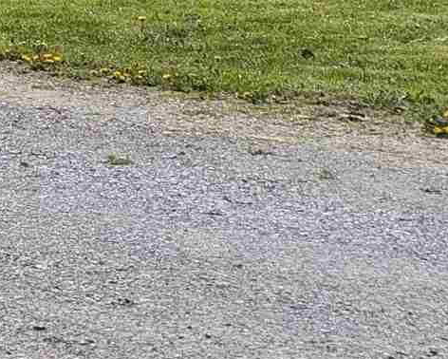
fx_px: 2016
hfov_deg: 10.4
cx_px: -725
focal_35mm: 152
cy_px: -517
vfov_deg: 9.1
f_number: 1.68
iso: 21
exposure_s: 1/1484
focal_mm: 6.9
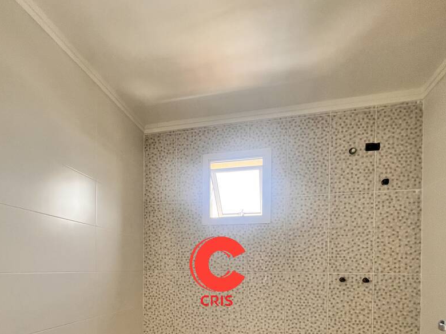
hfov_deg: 87.7
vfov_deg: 64.7
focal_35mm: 18
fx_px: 232
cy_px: 271
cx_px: 220
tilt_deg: -1.7
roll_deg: -0.4
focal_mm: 1.57
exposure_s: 1/99
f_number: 1.8
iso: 80
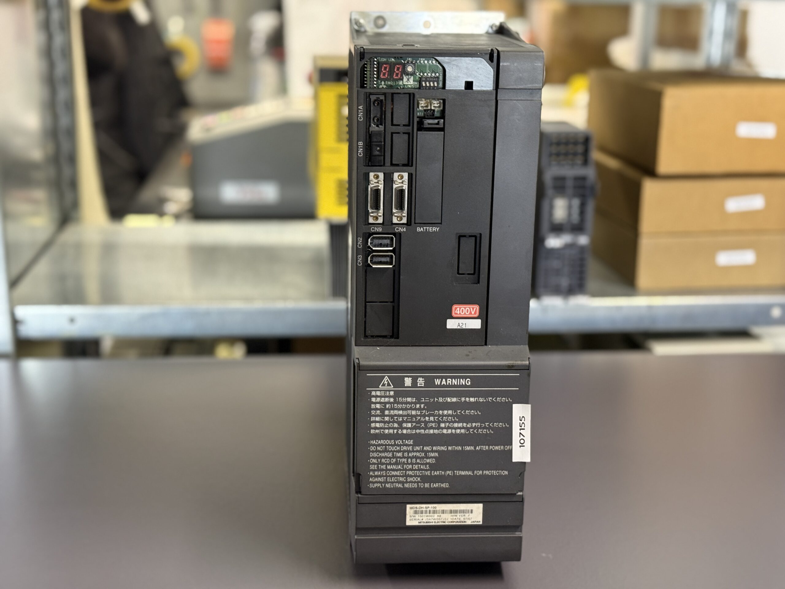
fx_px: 1089
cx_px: 392
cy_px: 294
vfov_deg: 30.3
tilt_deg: -16.5
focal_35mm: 48
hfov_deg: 39.7
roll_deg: -1.0
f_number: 1.78
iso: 250
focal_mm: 6.76
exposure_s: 1/33
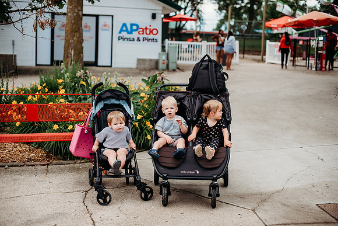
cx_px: 169
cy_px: 113
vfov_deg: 27.0
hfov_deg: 39.6
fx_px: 470
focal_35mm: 50
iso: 100
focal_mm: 50
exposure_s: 1/800
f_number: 2.2
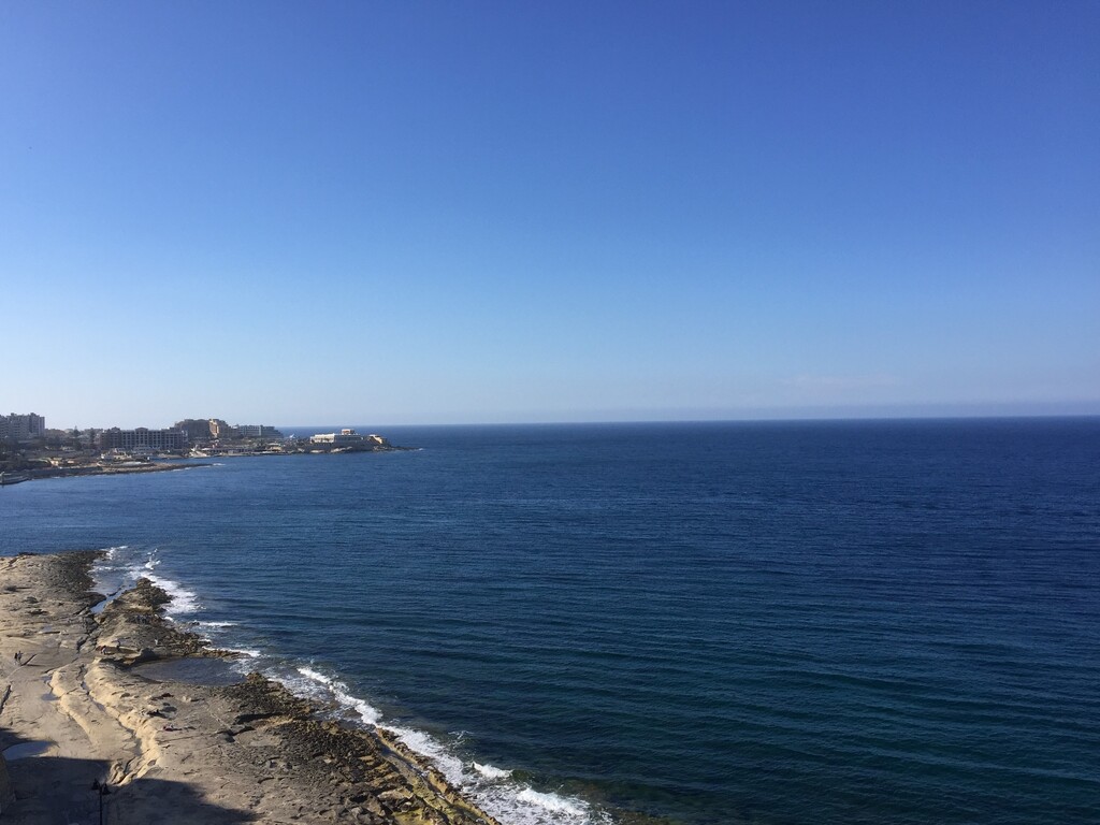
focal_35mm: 29
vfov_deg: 48.2
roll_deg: +0.0
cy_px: 412
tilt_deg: -0.4
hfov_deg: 61.7
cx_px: 550
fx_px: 922
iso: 32
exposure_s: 1/2198
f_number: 2.2
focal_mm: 4.15
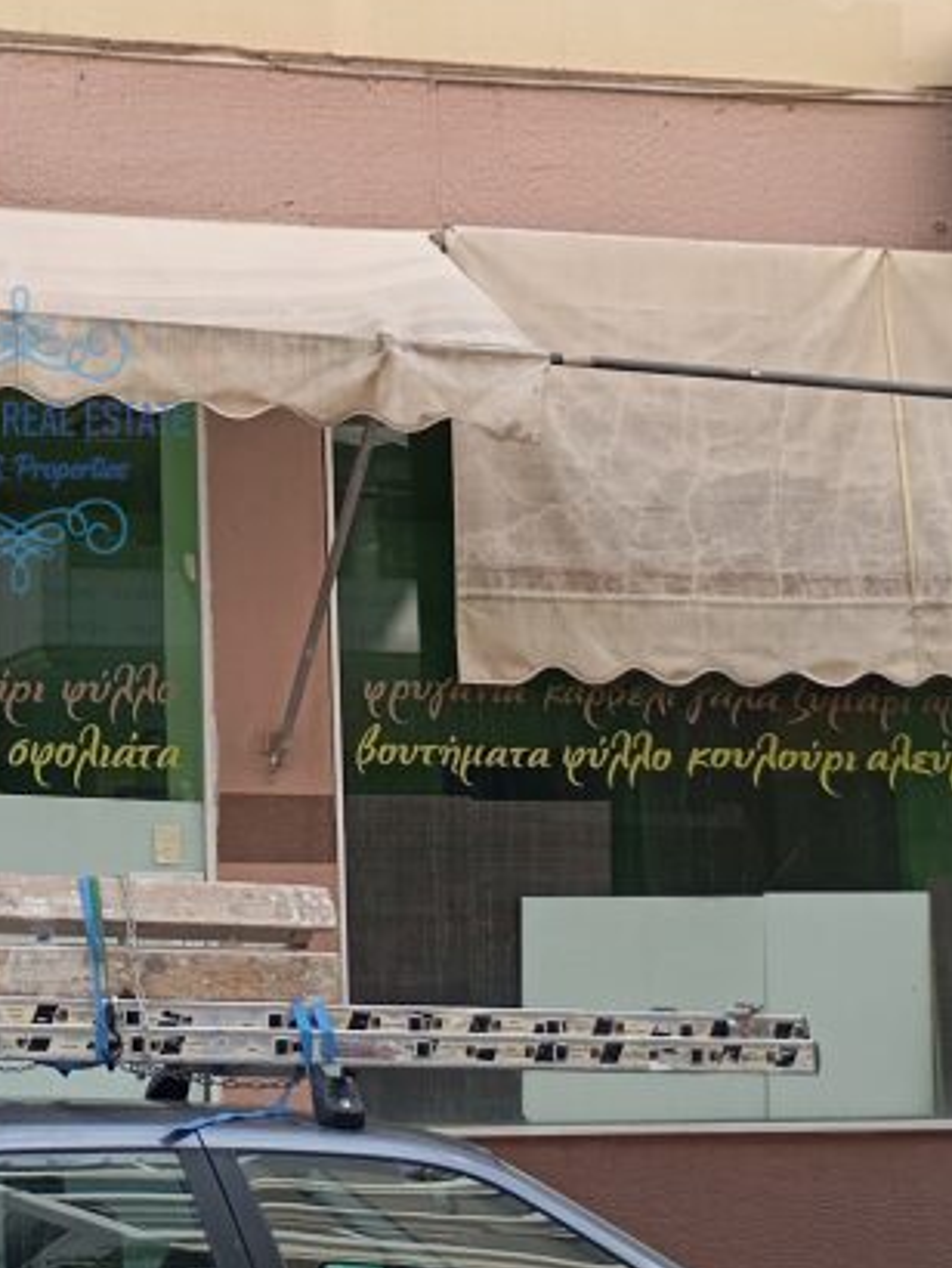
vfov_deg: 24.8
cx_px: -54
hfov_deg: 18.3
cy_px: 365
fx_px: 2857
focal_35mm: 78
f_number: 1.8
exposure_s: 1/216
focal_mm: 4.27
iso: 100
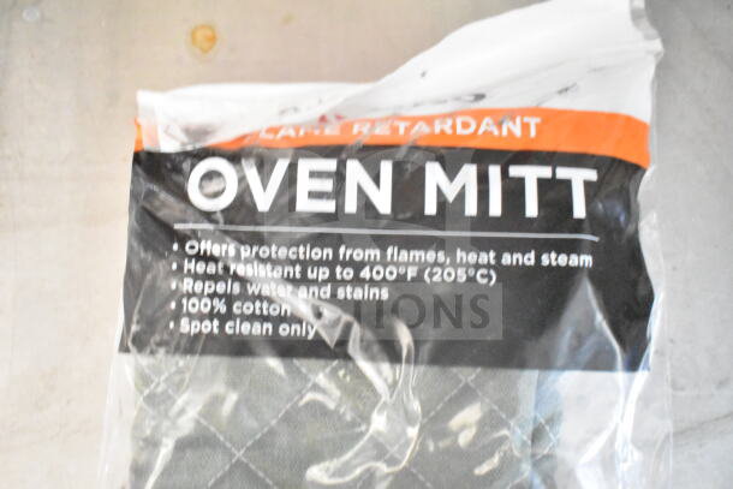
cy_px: 244
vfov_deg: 40.0
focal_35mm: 33
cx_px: 366
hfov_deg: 57.2
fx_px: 672
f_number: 3.8
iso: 25600
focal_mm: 22
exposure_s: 1/25
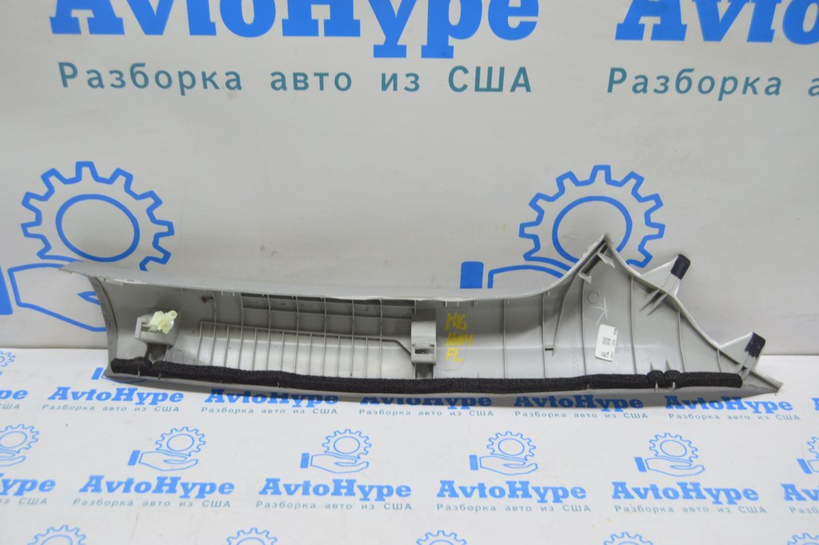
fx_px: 818
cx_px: 410
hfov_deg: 53.2
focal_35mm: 36
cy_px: 272
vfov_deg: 36.8
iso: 400
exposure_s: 1/20
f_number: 5.6
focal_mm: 24
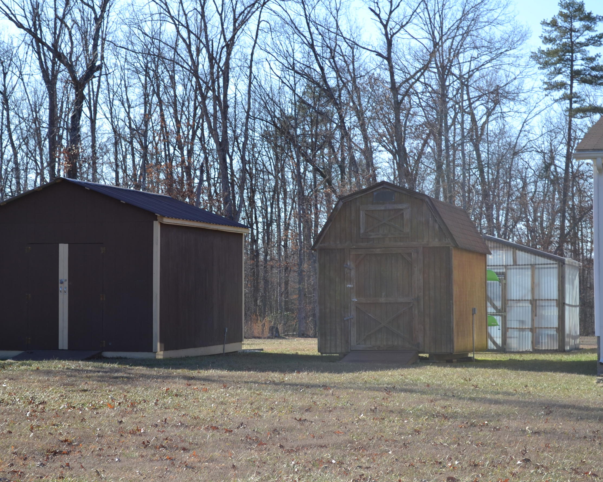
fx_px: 1553
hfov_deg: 21.9
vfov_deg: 17.7
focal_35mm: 87
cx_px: 241
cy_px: 235
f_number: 7.1
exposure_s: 1/200
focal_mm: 46
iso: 100
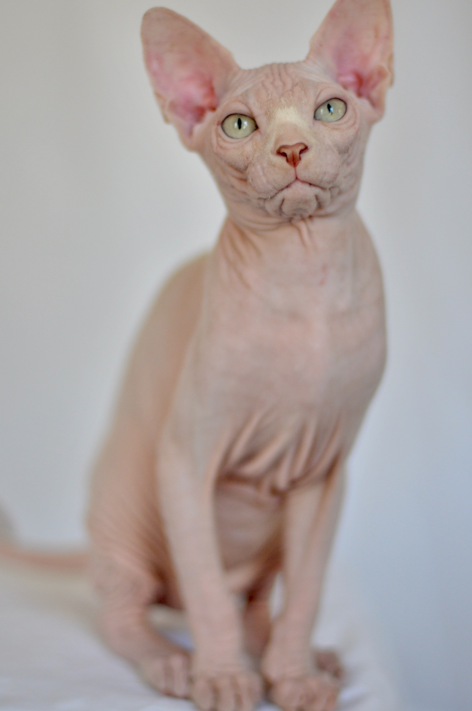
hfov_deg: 15.5
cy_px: 342
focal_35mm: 88
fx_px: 1735
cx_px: 240
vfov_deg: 23.1
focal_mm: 50
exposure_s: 1/640
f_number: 1.4
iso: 400
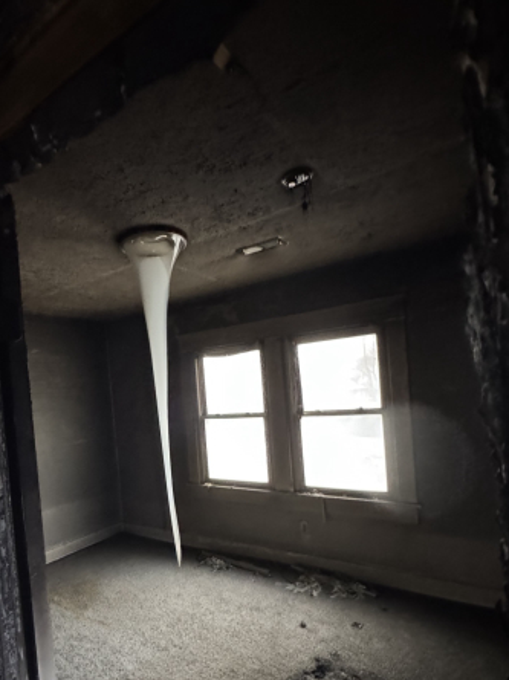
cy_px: 403
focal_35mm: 21
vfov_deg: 78.3
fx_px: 412
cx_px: 206
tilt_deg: -1.9
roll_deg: +4.7
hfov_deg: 62.9
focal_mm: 2.22
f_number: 2.2
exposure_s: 1/50
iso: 1250
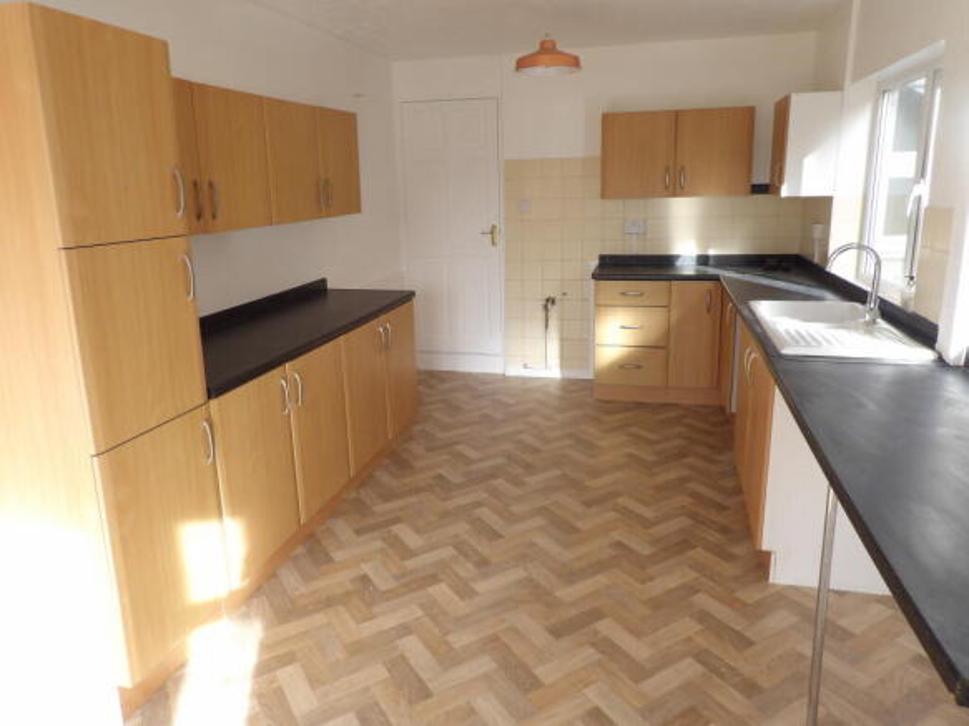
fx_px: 672
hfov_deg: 71.6
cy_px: 363
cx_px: 484
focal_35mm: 24
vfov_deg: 56.8
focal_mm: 4.3
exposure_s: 1/60
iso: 149
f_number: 4.6
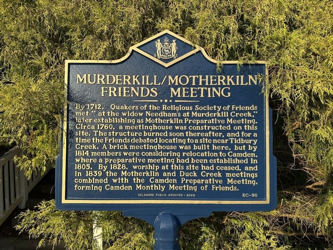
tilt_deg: +1.5
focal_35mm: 24
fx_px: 231
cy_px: 125
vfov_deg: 56.8
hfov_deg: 71.6
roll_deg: +0.2
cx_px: 166
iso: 80
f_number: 1.78
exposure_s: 1/918
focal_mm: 6.86
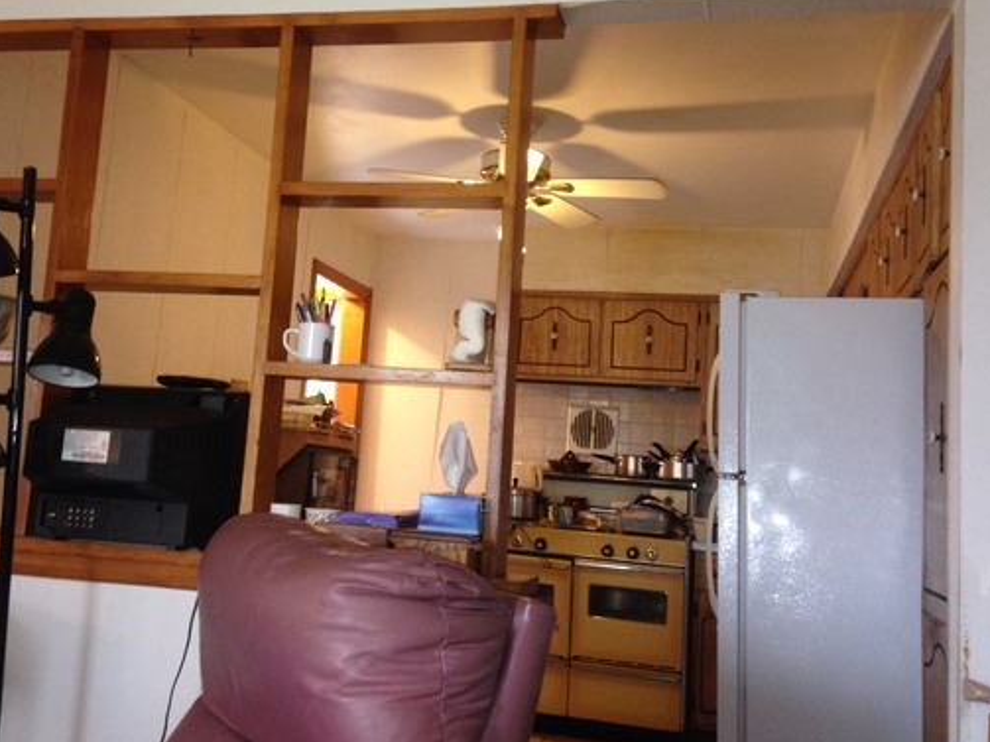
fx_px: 1201
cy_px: 307
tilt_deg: +8.1
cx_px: 433
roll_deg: -2.6
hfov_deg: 44.7
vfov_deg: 34.3
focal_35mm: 42
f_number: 2.4
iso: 200
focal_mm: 4.12
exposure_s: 1/20
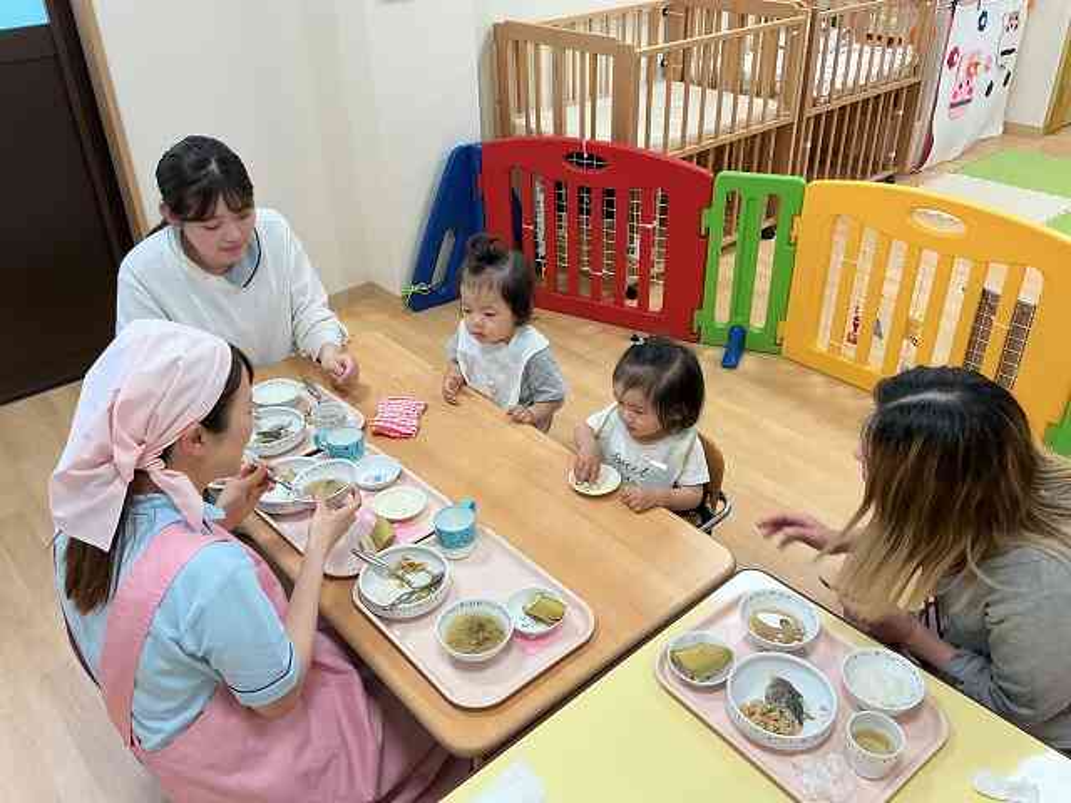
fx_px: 897
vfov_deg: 48.2
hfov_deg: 61.7
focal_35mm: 29
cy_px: 402
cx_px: 536
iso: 40
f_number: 1.8
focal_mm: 3
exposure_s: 1/60
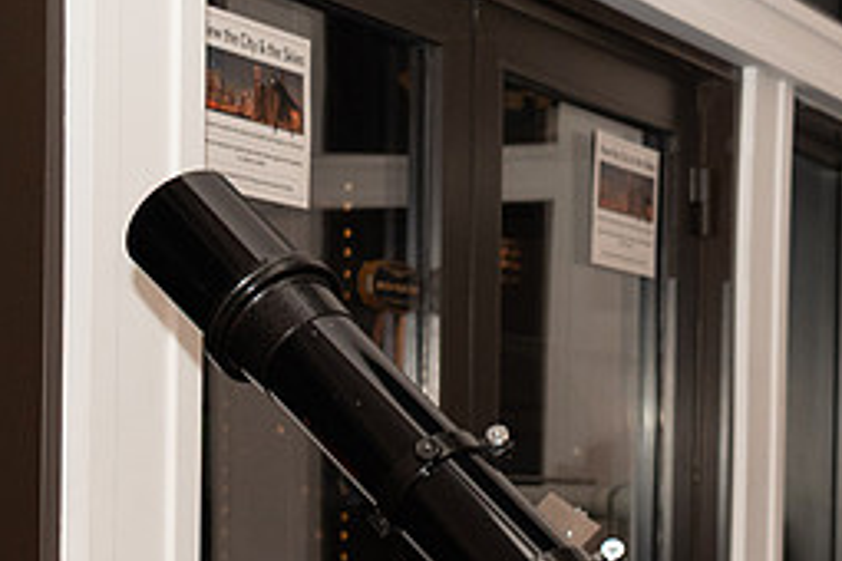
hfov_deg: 18.0
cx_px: 951
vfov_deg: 12.4
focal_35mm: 109
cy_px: 569
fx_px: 2549
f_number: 5.6
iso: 1000
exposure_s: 1/100
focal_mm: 32
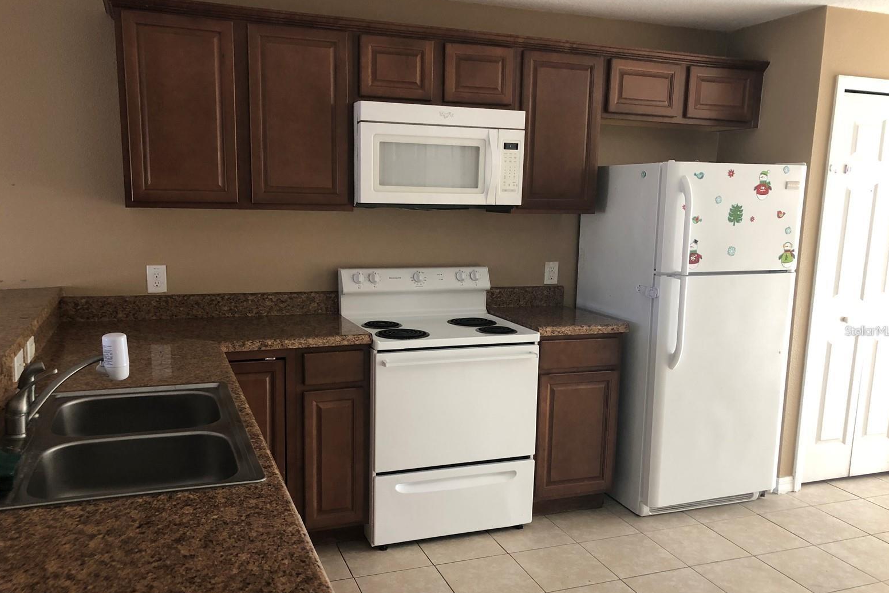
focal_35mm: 30
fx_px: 741
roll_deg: -0.5
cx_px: 441
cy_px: 331
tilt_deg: -10.7
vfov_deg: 43.5
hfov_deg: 61.9
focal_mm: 3.99
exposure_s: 1/17
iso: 40
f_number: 1.8
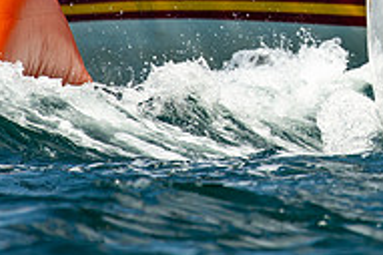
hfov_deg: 1.1
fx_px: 19356
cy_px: -124
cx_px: 511
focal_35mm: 1821
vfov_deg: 0.8
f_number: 5
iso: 400
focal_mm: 600
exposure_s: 1/3200
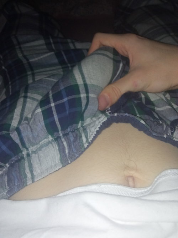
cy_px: 119
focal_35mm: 27
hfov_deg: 51.3
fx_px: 185
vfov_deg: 65.3
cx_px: 89
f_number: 2.2
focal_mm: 3.79
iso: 418
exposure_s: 1/33.3
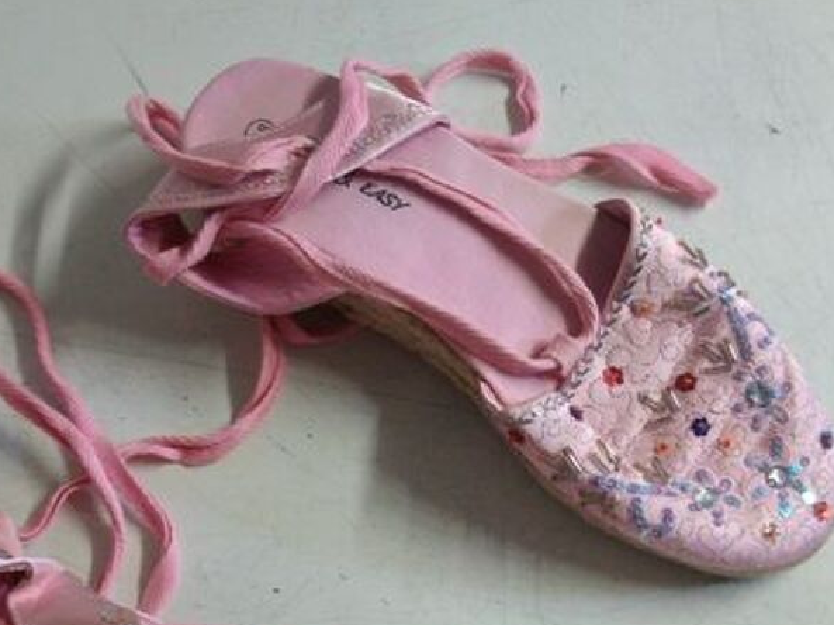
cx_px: 347
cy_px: 476
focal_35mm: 54
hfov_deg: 35.5
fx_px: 1300
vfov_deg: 26.6
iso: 200
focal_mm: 5.7
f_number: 2.9
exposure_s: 1/10.7
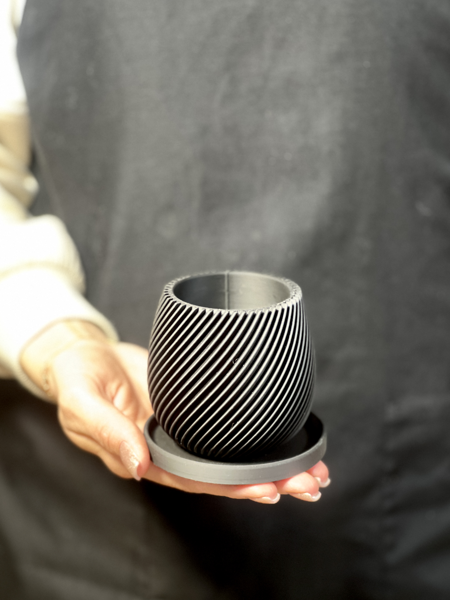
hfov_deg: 19.1
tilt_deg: -17.6
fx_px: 1335
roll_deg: -0.8
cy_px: 300
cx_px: 225
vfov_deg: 25.3
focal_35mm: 77
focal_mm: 9
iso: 400
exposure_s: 1/25
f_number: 2.8
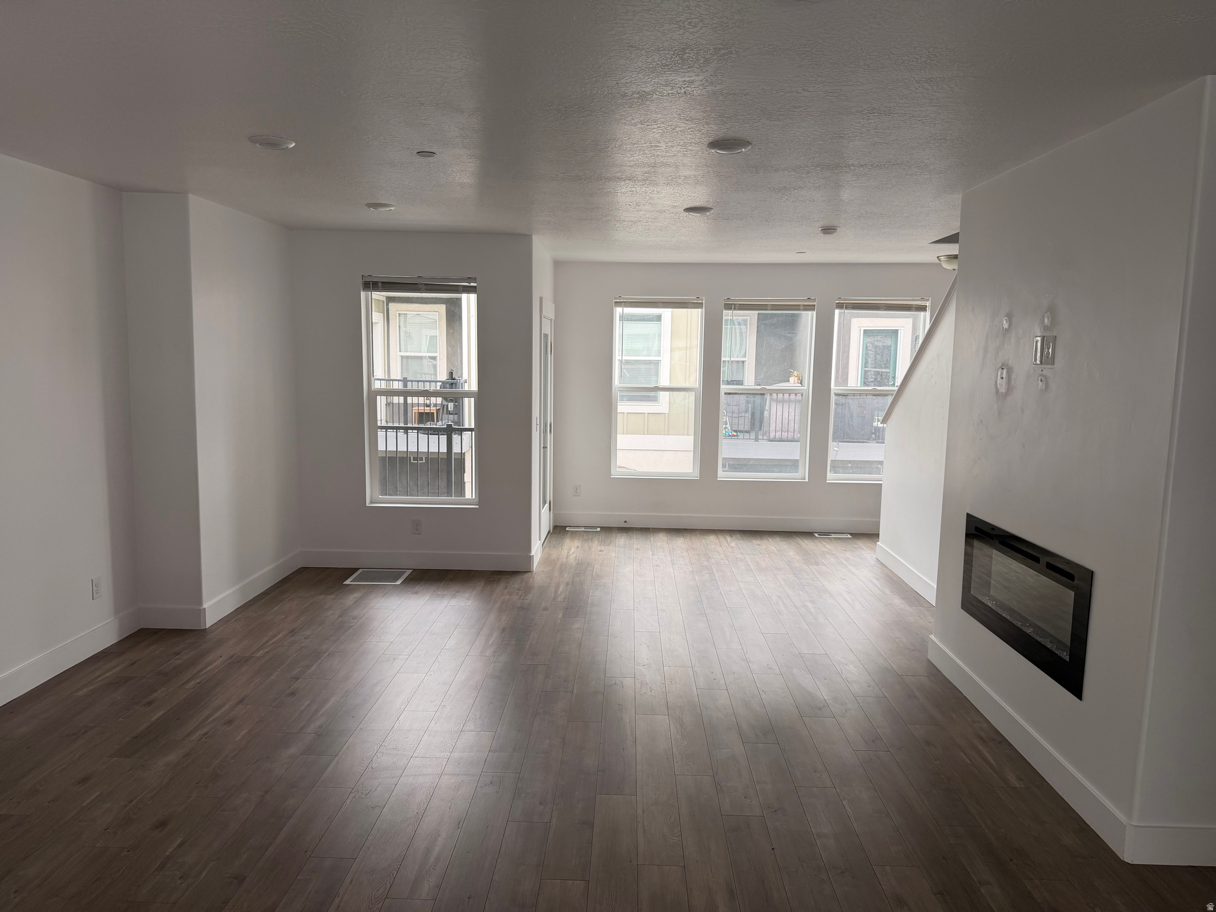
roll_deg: -0.8
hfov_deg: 71.6
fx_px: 843
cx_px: 608
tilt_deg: -6.5
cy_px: 456
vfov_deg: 56.8
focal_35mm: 24
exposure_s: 1/186
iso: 100
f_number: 1.78
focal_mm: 6.76
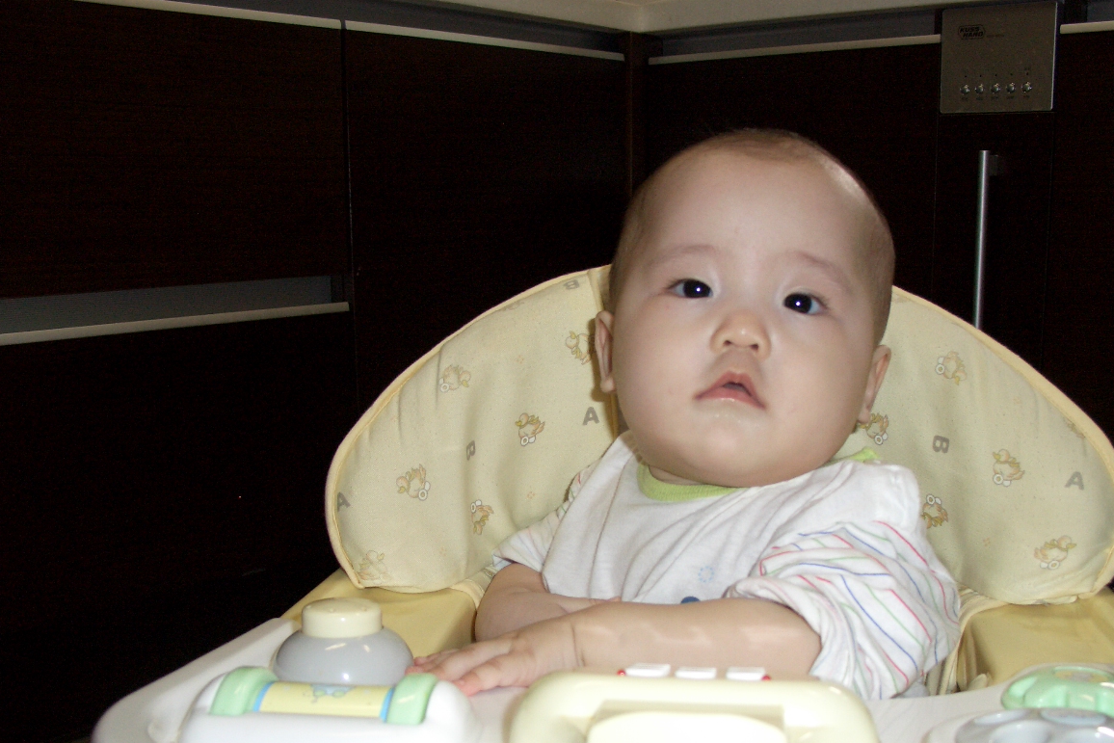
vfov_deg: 34.9
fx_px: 1176
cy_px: 453
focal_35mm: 38
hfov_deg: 50.7
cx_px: 593
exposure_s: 1/60
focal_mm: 7.1
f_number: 2.8
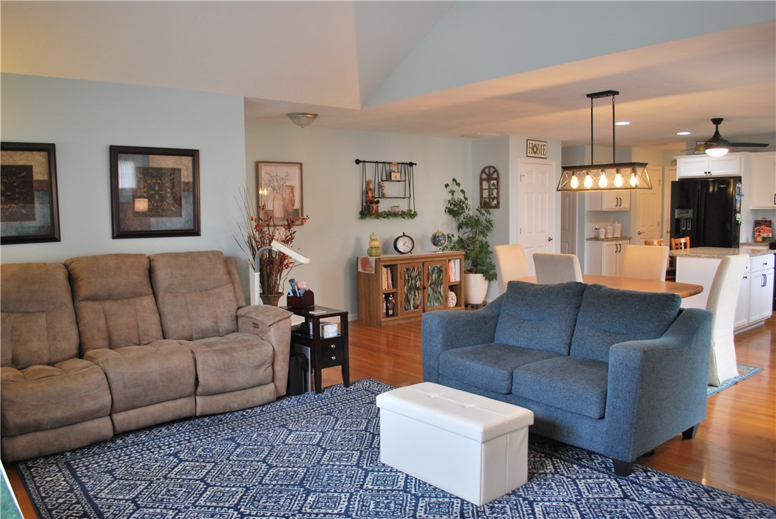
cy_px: 260
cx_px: 388
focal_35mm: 27
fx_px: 582
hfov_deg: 67.3
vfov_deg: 48.0
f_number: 3.5
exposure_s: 1/30
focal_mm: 18
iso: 280
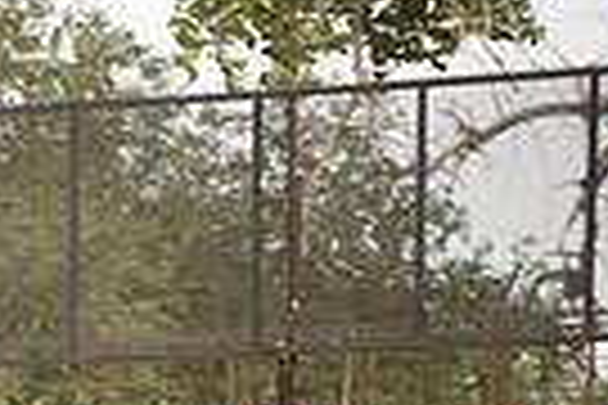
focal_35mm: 858
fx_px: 14490
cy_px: 839
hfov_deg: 2.4
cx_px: -617
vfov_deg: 1.6
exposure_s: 1/4000
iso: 800
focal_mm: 200
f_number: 2.8
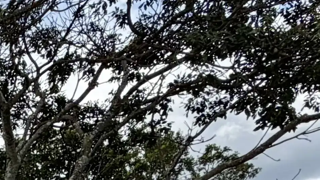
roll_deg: +0.0
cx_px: -304
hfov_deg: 17.4
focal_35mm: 92
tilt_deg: -2.6
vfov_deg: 11.2
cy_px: 415
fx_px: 781
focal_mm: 2.22
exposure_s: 1/779
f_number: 2.2
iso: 20
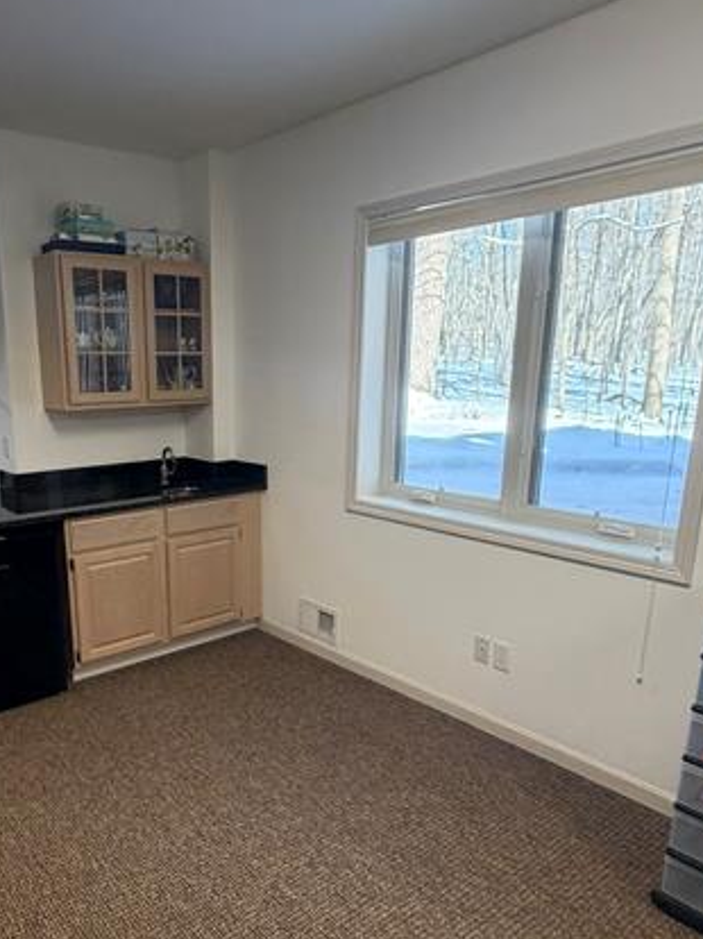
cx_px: 227
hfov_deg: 51.9
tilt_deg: -15.1
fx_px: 705
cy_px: 544
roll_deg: +1.6
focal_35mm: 26
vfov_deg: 66.9
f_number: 2.2
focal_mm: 2.22
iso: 200
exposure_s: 1/60
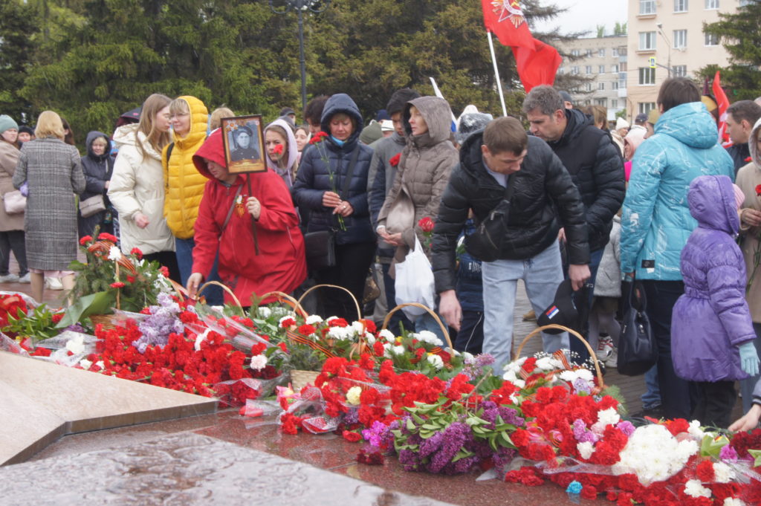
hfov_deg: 33.4
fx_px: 1267
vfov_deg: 22.6
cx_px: 380
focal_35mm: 60
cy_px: 253
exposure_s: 1/100
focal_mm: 40
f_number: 13
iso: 200
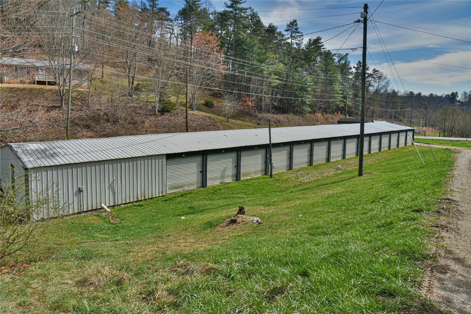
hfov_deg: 73.7
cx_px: 236
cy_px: 157
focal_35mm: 24
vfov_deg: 53.1
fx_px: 314
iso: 1600
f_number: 13
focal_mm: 24
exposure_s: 1/640
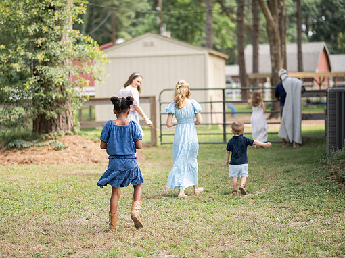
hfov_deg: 21.1
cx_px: 150
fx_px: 926
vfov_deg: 15.9
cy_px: 130
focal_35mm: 93
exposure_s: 1/1250
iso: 250
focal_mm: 85
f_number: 2
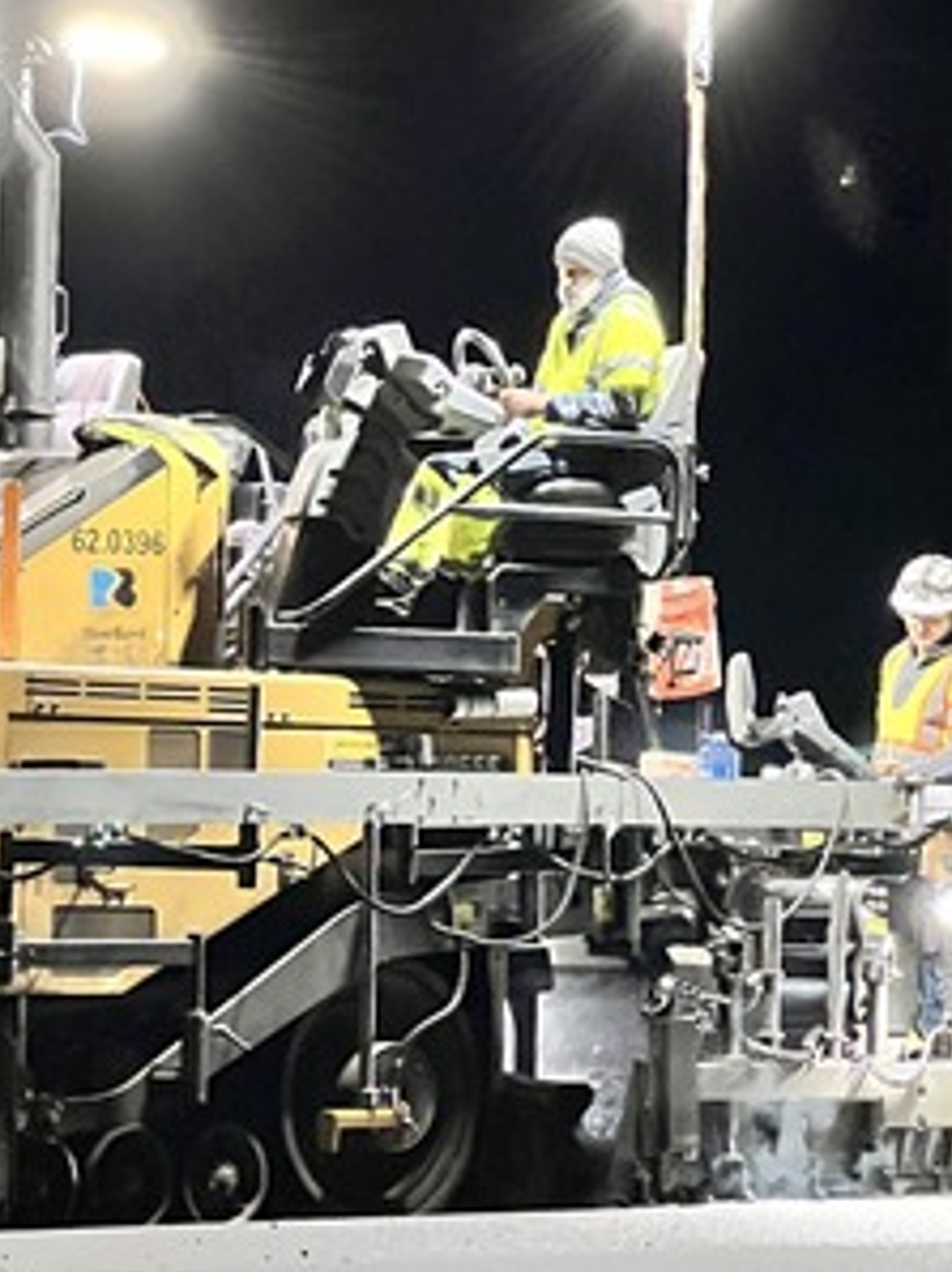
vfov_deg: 11.4
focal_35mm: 173
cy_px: 395
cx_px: 359
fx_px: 6353
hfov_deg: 8.6
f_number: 2.8
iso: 1600
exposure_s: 1/30
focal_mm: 9
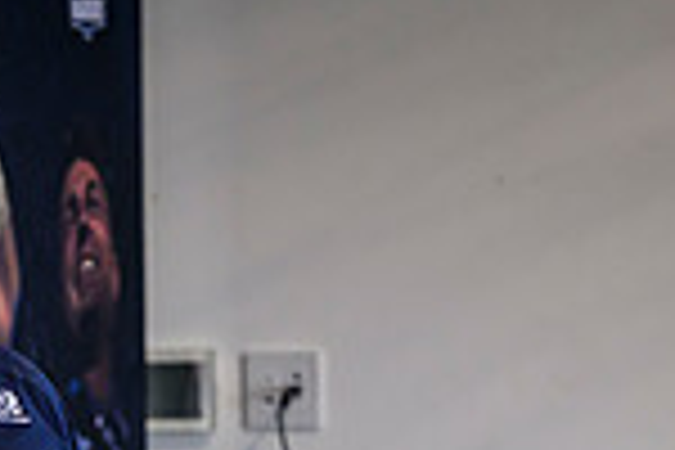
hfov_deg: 3.7
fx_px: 10537
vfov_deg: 2.4
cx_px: -315
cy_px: 848
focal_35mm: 562
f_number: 2.8
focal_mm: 145
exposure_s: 1/500
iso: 2500
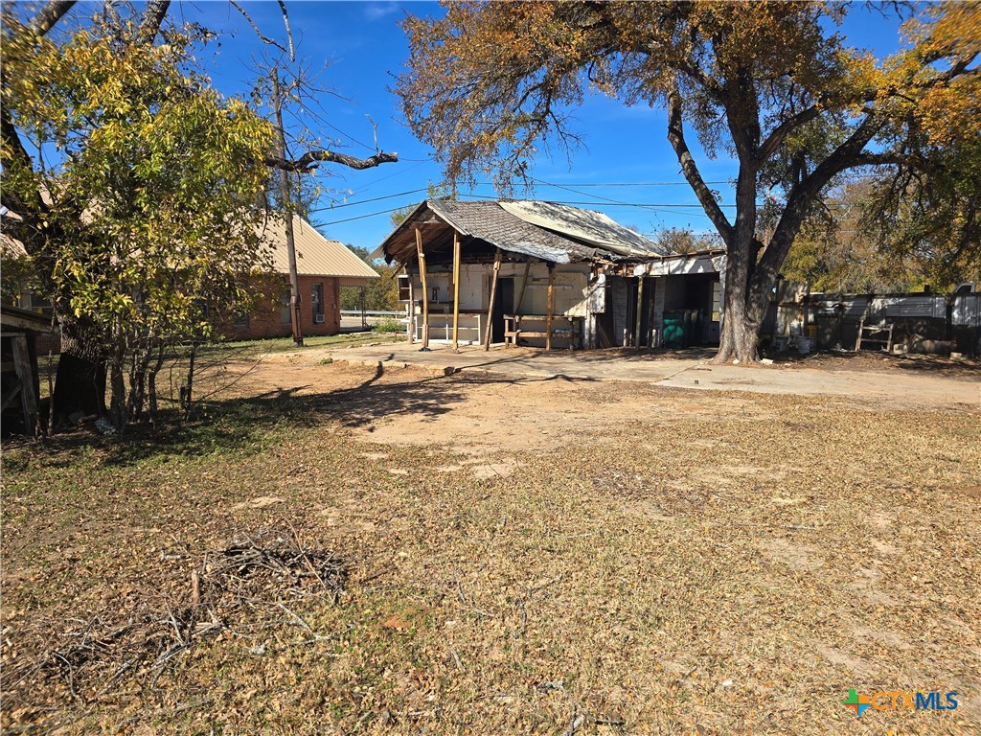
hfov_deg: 73.9
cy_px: 368
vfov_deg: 58.9
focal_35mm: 23
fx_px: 652
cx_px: 490
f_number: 1.7
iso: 12
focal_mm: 6.3
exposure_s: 1/781
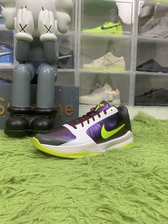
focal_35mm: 26
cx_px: 84
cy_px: 112
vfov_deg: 67.3
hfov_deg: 53.1
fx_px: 168
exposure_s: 1/62
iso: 100
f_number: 1.8
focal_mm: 4.25
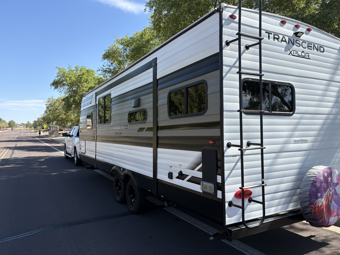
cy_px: 128
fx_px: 255
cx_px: 170
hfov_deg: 67.3
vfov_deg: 53.1
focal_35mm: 26
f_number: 1.6
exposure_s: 1/1587
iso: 50
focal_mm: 5.96
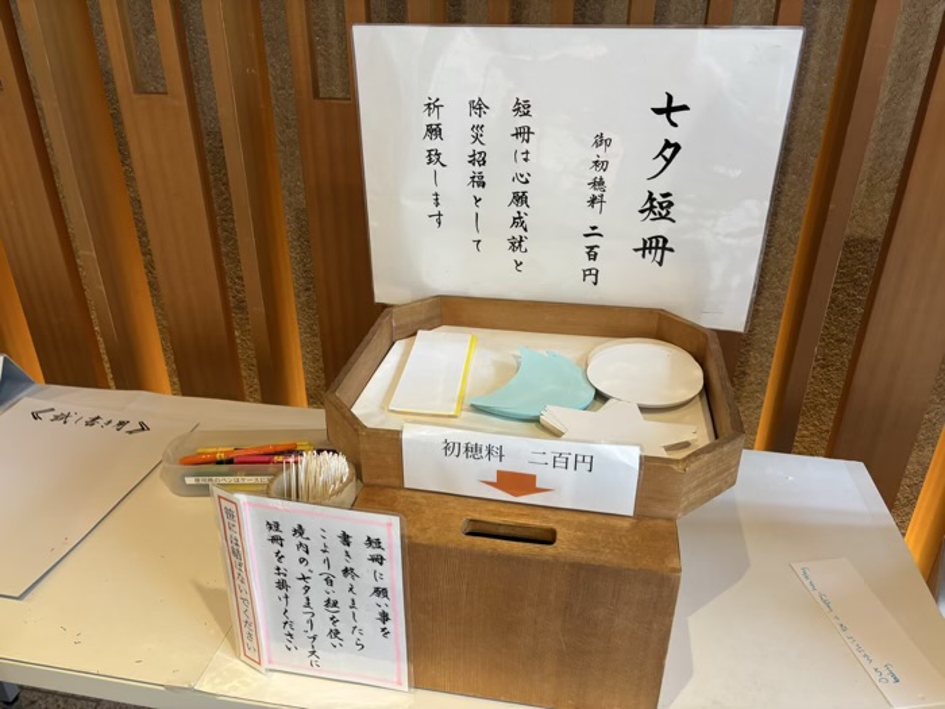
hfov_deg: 67.3
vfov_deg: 53.1
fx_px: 710
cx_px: 472
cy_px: 354
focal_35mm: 26
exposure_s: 1/50
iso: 125
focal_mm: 5.96
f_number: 1.6
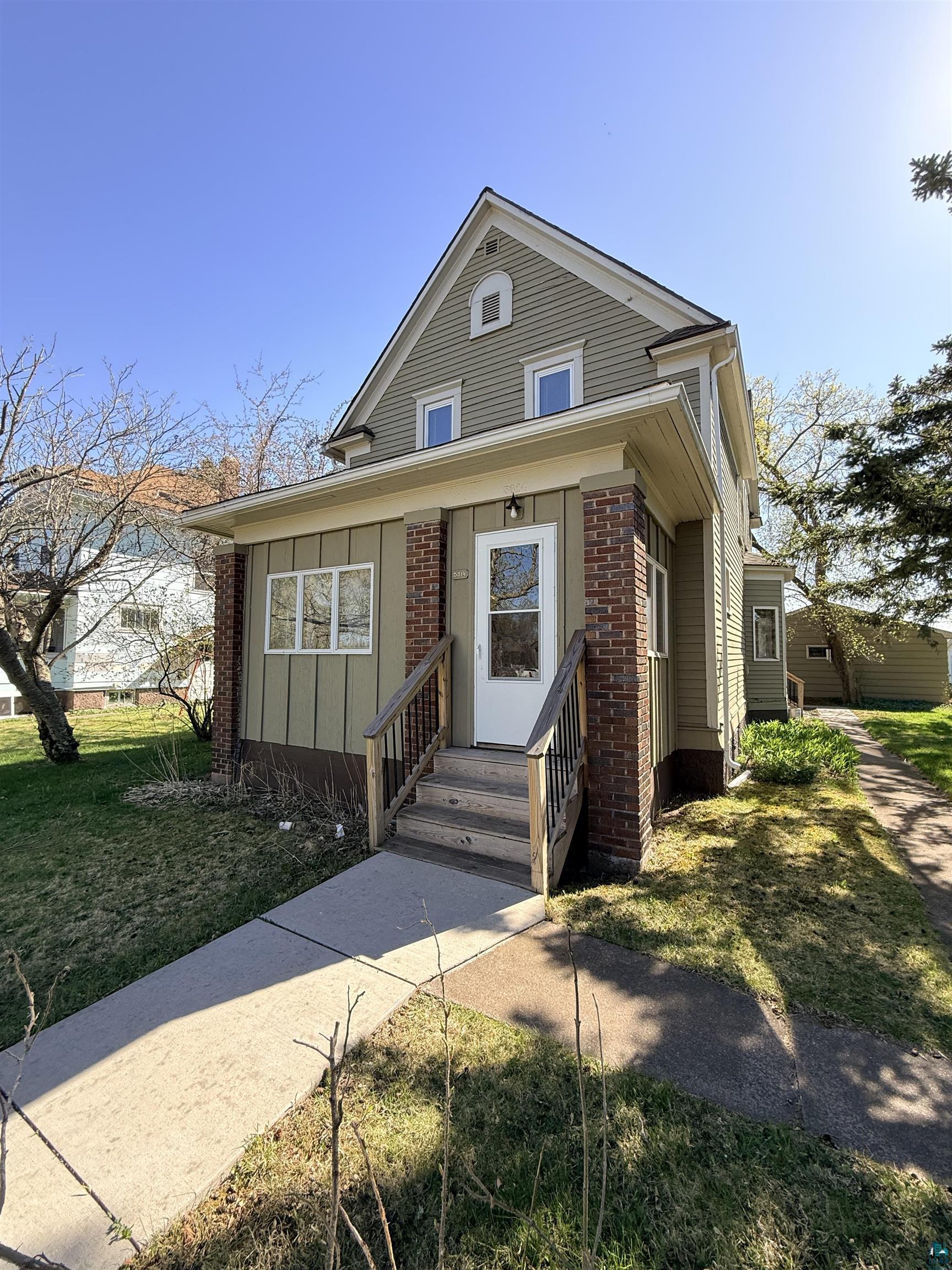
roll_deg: -0.6
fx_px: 513
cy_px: 635
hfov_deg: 85.7
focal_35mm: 14
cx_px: 476
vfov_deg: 102.1
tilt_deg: +4.3
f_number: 2.2
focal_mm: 2.22
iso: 64
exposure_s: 1/451
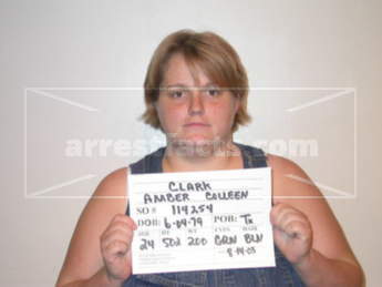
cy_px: 144
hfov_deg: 32.7
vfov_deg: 24.8
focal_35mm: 59
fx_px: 651
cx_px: 191
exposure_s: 1/60.3
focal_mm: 12.2
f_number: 3
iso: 100
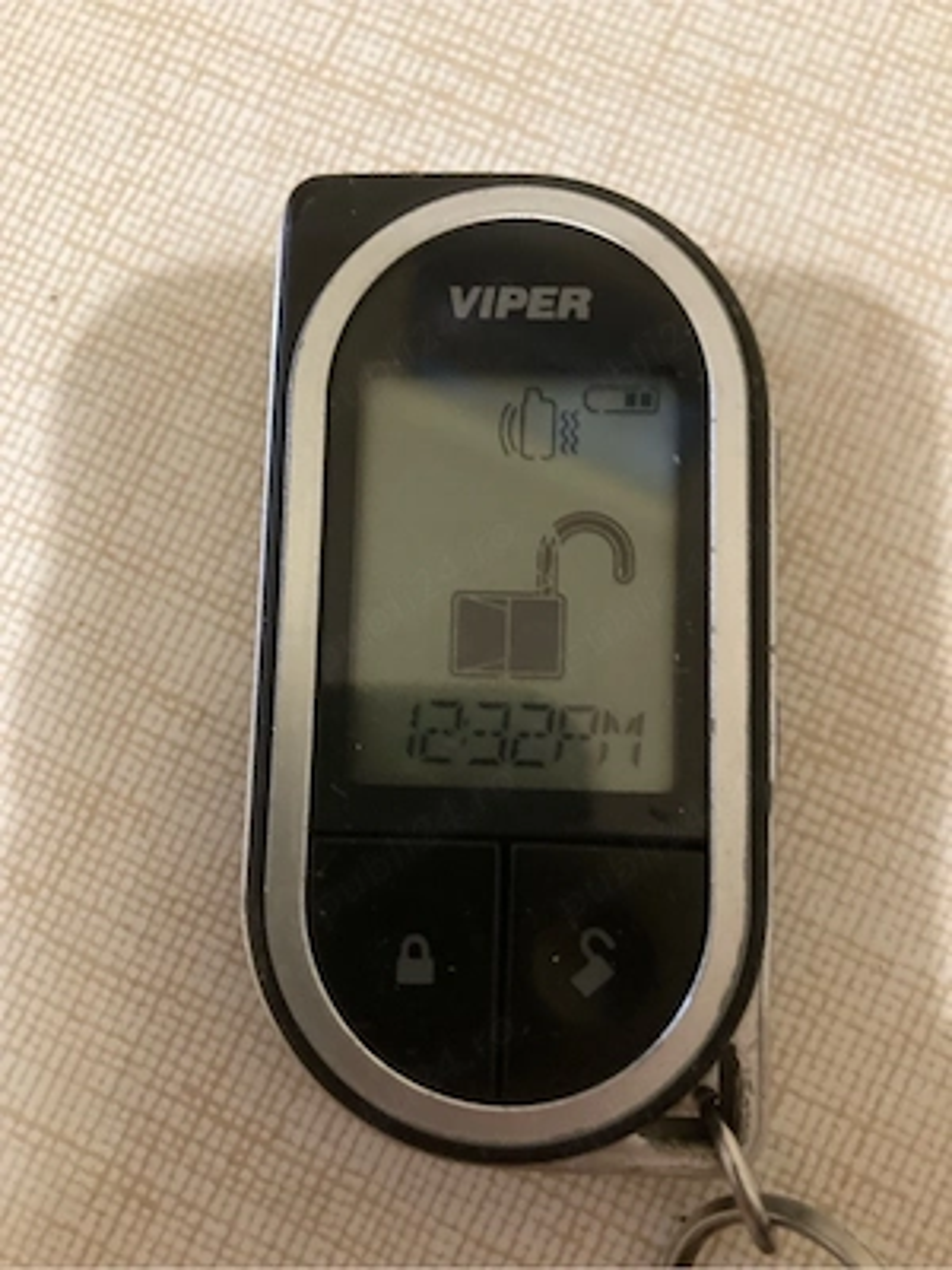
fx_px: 1027
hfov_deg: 49.7
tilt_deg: -80.9
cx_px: 476
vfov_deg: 63.4
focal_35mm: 28
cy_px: 635
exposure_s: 1/28
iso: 640
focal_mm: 3.99
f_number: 1.8
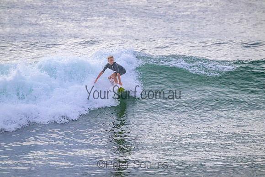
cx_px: 132
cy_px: 88
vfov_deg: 1.7
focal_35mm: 800
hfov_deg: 2.6
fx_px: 5890
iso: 2000
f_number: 11
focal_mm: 800
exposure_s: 1/2000
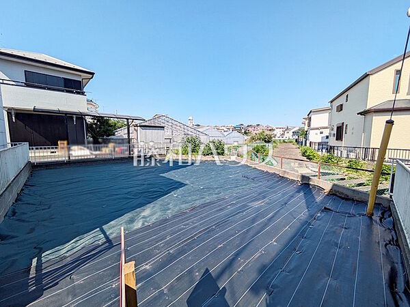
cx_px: 205
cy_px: 154
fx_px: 166
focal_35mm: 14
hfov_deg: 102.1
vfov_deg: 85.7
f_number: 2.2
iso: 46
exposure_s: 1/1689
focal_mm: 1.83
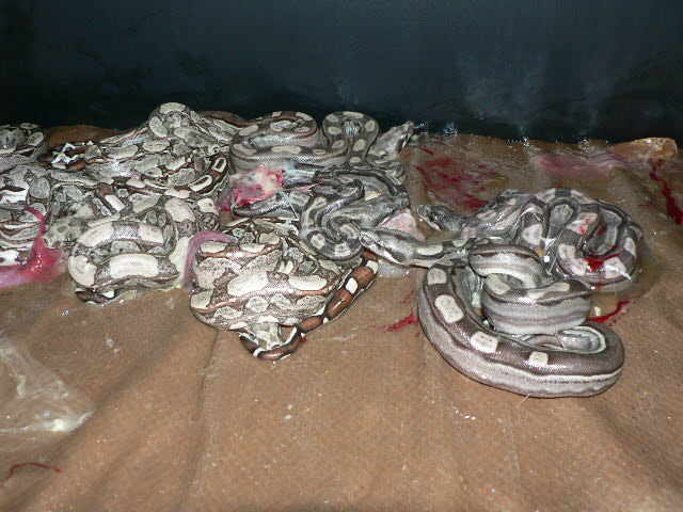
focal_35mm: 36
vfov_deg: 39.7
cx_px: 342
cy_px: 256
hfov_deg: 51.4
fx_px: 710
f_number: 2.8
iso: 100
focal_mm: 6
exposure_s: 1/60
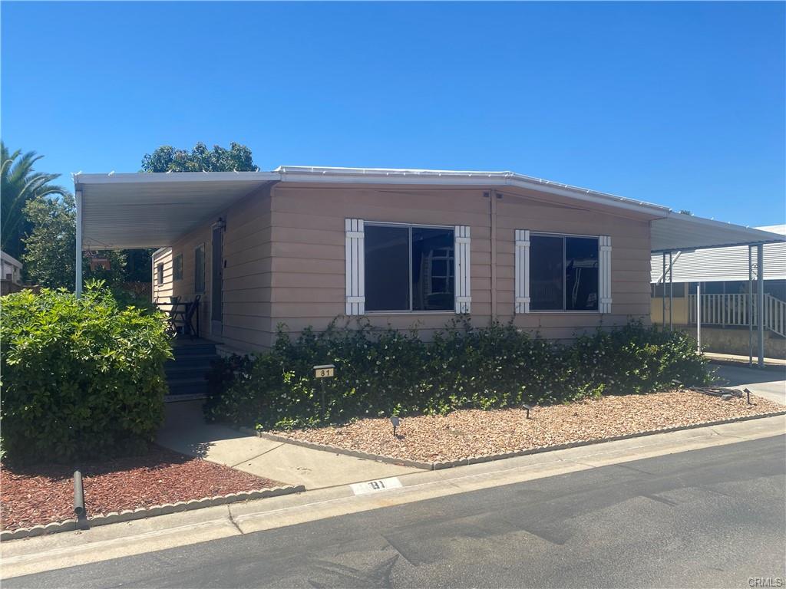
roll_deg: -0.4
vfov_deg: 53.1
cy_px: 294
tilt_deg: -1.3
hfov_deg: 67.3
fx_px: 590
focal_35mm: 26
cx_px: 393
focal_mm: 4.25
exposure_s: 1/2183
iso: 32
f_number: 1.8
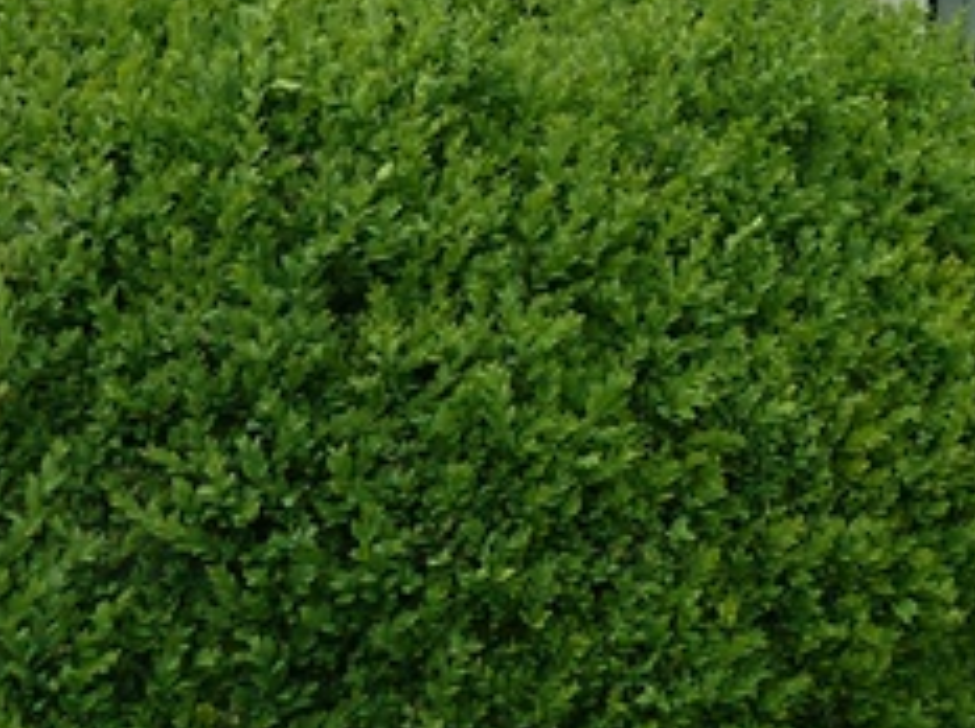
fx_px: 2784
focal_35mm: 99
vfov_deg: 13.4
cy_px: -563
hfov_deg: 17.0
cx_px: 1651
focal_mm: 4.1
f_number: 4
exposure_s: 1/250
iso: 80
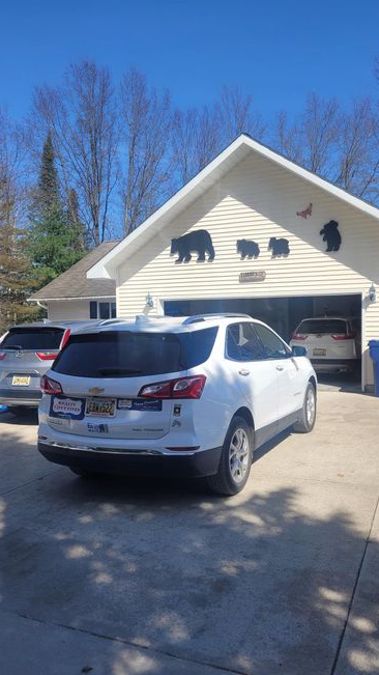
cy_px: 342
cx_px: 206
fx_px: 518
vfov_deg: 66.1
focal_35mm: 29
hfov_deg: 40.1
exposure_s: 1/2365
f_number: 1.8
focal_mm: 5.4
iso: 40
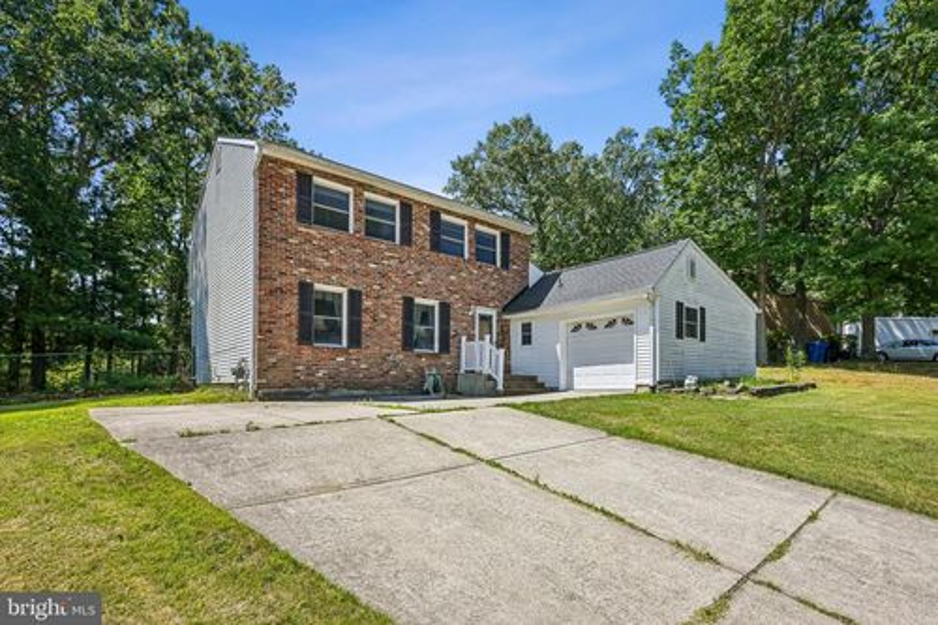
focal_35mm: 16
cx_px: 469
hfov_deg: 95.0
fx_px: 430
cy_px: 312
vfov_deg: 72.0
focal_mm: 16.5
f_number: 11
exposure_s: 1/400
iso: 320
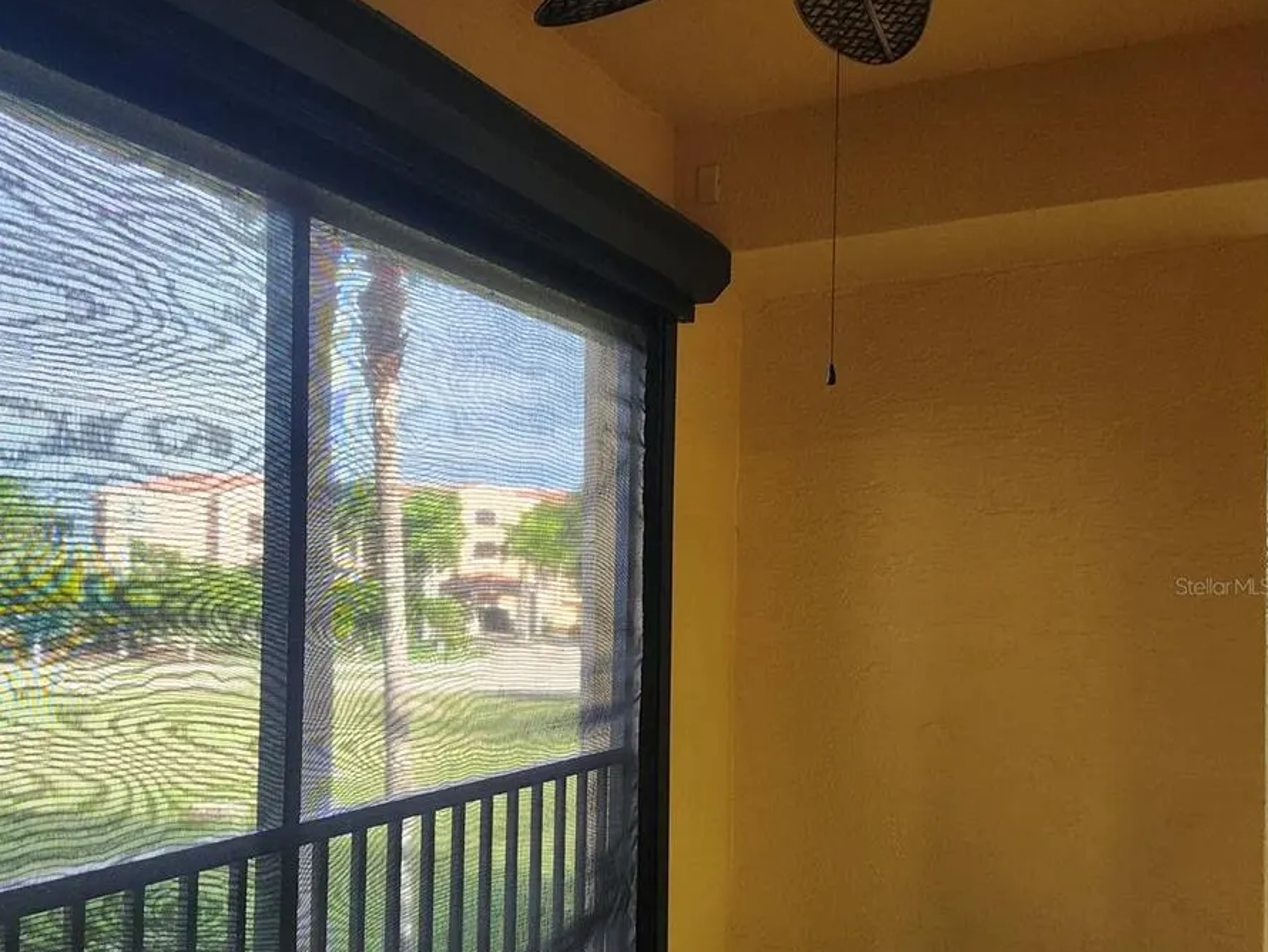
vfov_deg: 45.1
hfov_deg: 58.3
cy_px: 586
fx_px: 1136
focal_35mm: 31
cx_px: 635
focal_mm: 5.54
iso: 1000
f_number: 1.8
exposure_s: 1/120
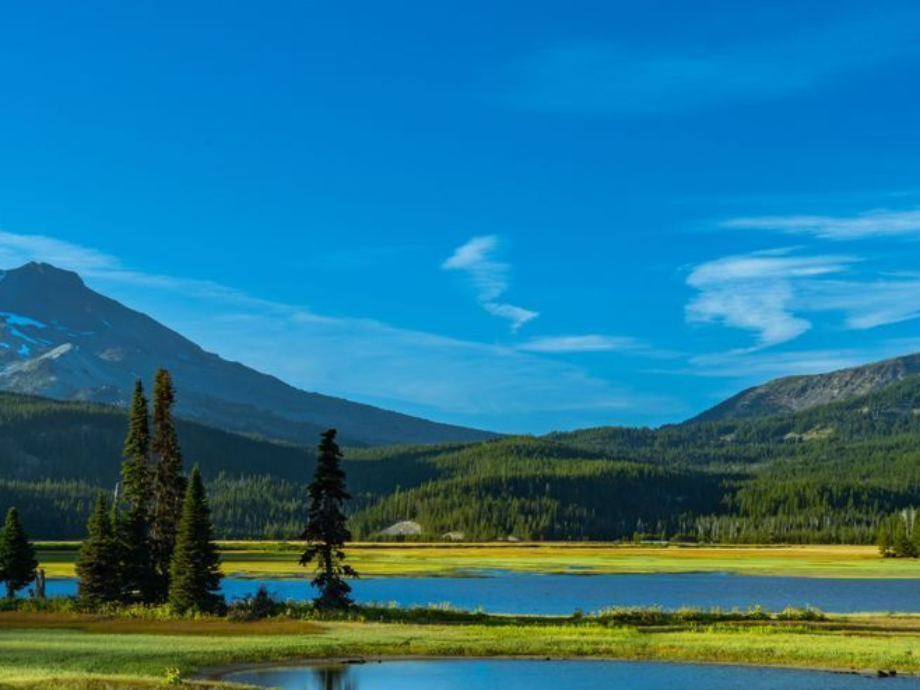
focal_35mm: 68
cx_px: 118
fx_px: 1807
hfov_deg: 27.7
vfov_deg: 21.5
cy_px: 477
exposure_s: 1/80
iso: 800
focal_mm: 39
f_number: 22
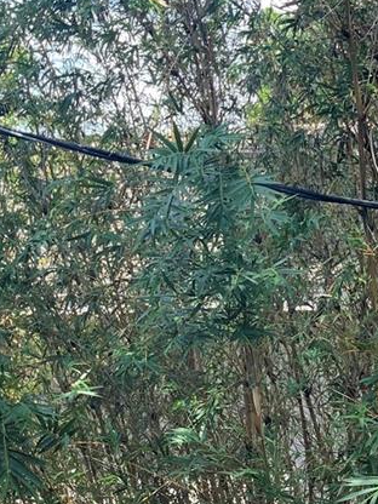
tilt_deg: -3.6
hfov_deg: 9.7
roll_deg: +0.9
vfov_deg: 12.9
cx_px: -101
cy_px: 578
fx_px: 2184
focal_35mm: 150
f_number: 2.4
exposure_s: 1/122
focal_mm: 6
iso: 20
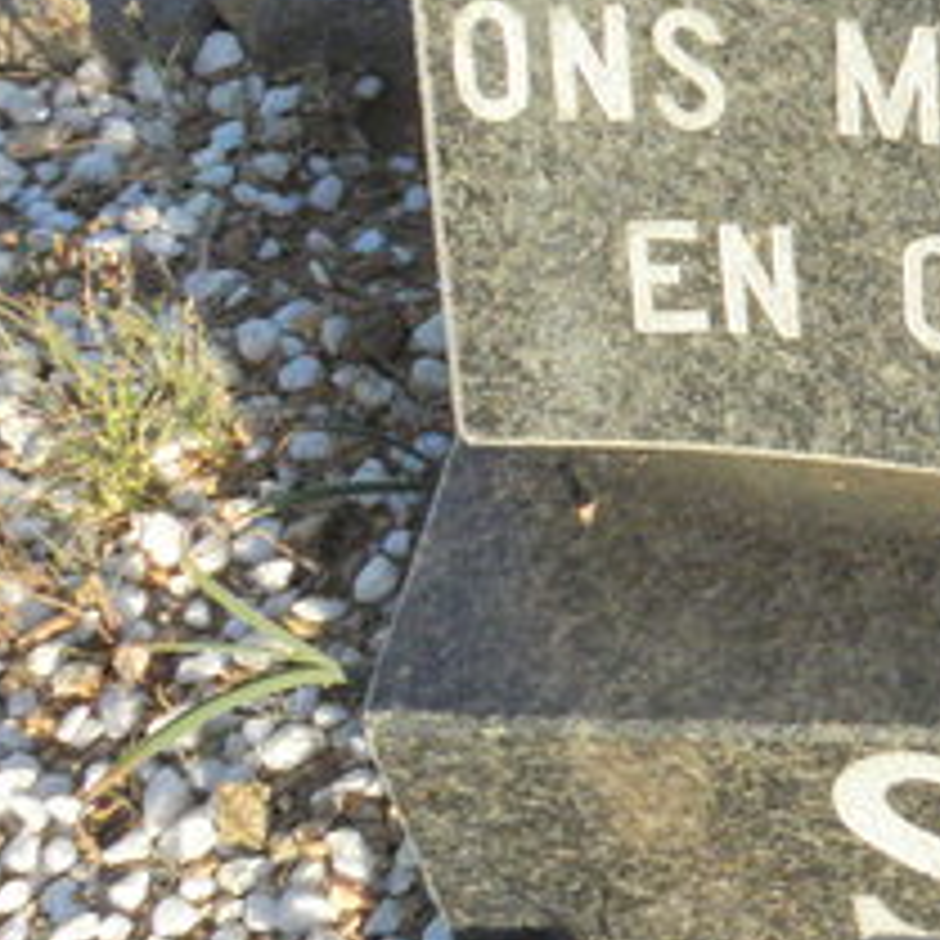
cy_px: -126
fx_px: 2704
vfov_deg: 18.9
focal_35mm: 88
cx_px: 1295
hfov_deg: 18.1
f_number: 6.3
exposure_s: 1/250
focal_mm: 4.6
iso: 200
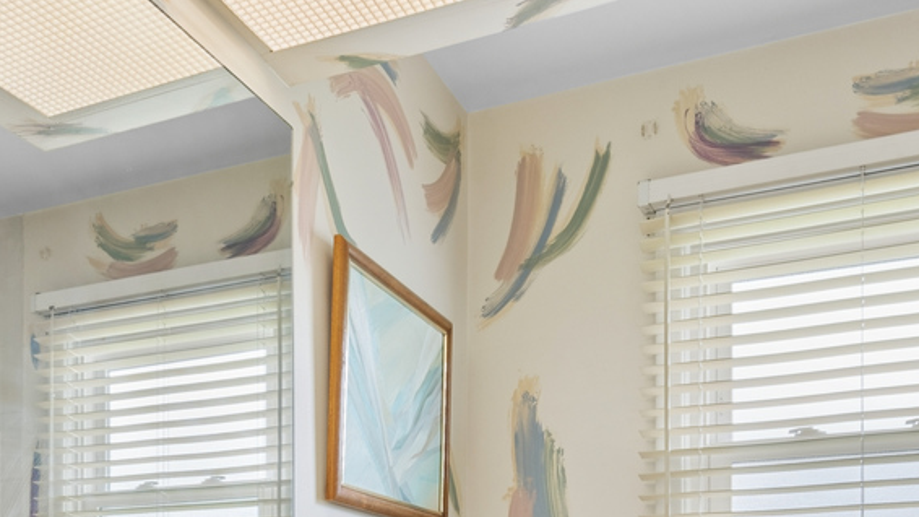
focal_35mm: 42
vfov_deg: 25.7
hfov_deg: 47.8
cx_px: 326
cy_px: 603
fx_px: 1023
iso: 200
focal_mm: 14
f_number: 8
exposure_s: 1/15
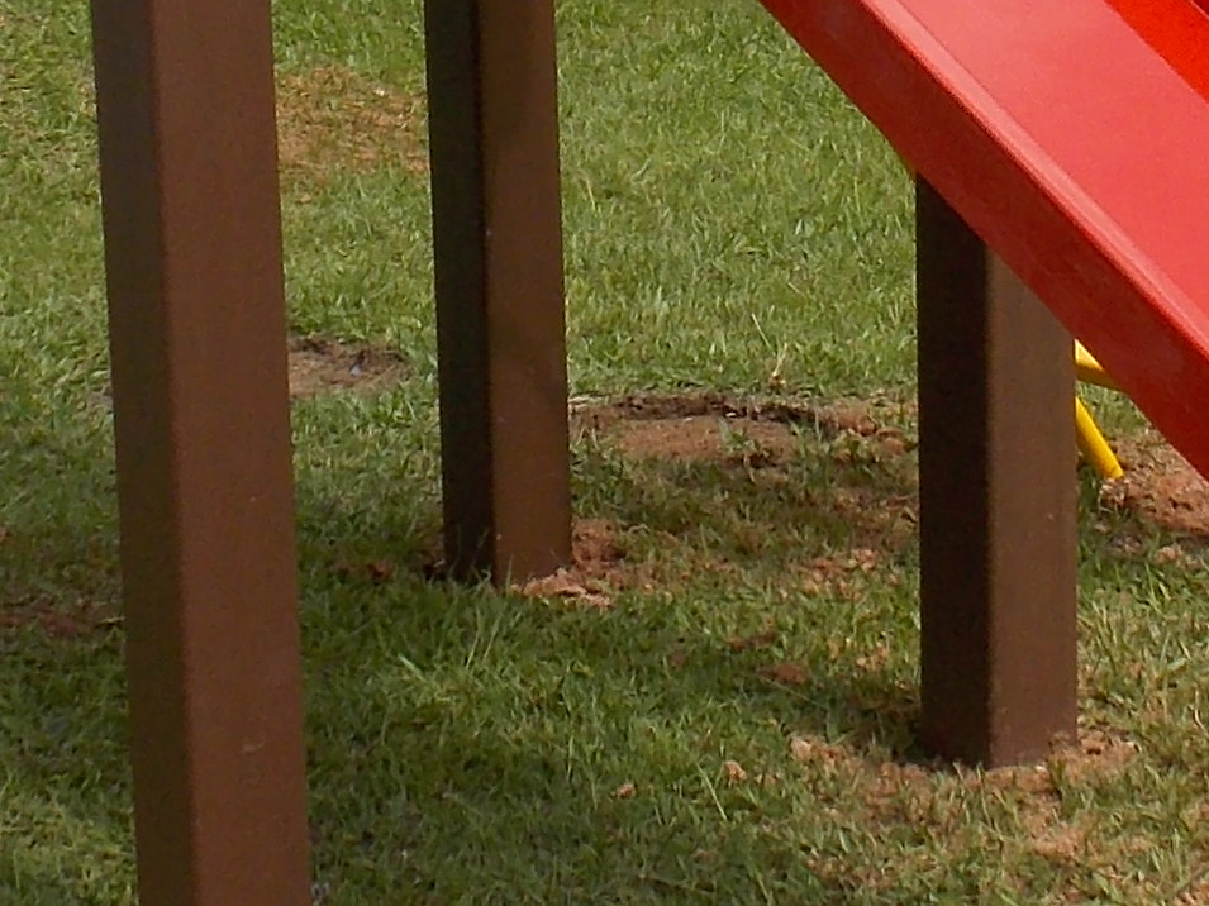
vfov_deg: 13.2
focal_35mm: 111
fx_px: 3876
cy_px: 97
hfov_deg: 17.7
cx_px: 567
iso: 80
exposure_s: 1/800
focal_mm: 4
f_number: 3.1
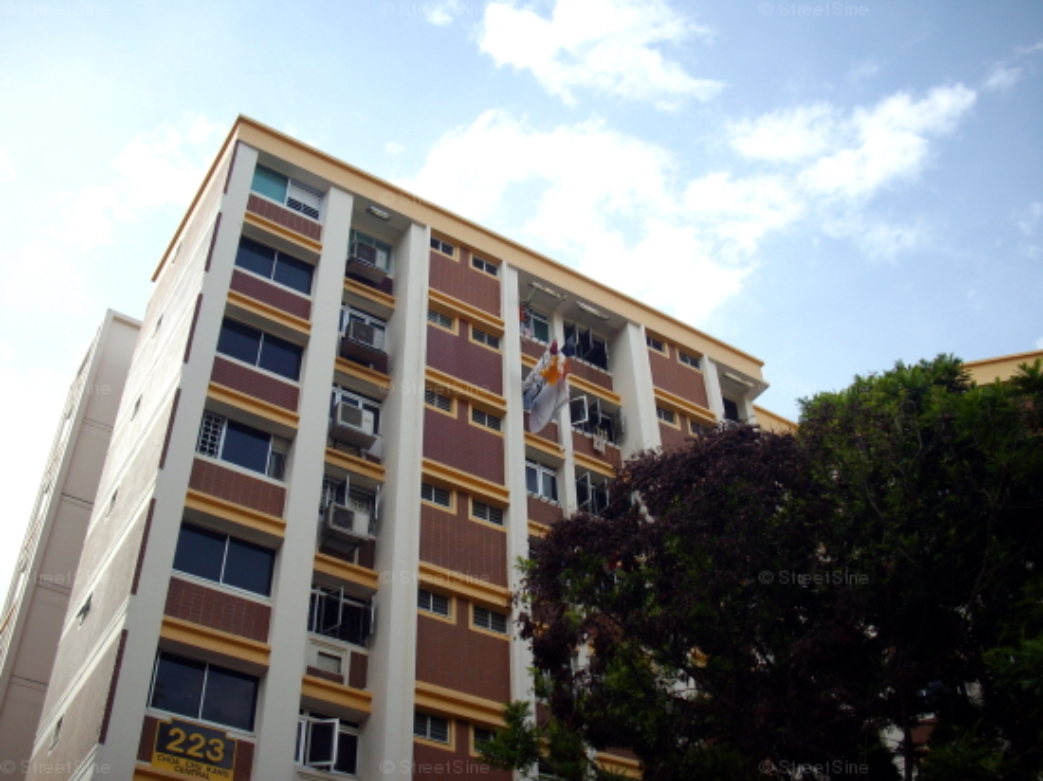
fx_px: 1114
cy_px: 390
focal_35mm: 37
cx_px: 522
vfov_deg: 38.6
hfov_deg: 50.2
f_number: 5.6
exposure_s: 1/160
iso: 80
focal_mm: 6.2
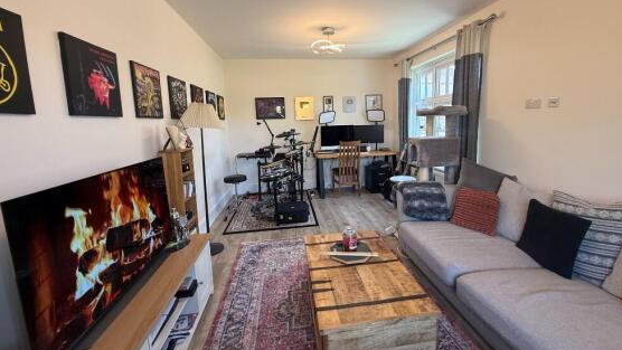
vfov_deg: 66.9
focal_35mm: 16
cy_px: 153
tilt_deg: -6.1
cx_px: 325
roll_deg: +1.7
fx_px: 264
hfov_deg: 99.3
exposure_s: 1/100
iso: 160
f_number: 2.2
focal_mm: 2.22
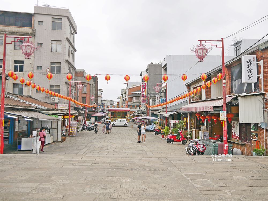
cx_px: 134
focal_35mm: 32
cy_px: 100
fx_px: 248
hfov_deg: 56.8
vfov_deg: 44.2
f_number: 4.5
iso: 200
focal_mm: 16
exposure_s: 1/500
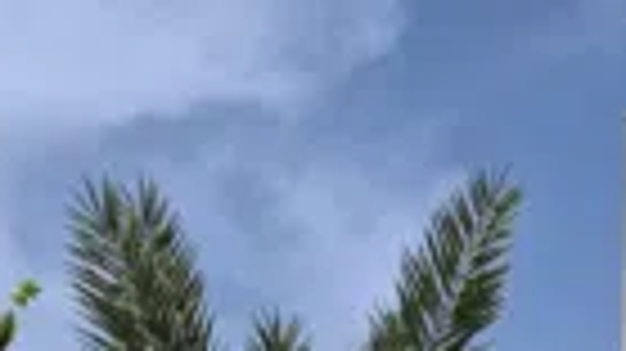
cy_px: 828
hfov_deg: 29.3
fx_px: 1194
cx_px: 378
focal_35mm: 72
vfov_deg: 13.0
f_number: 1.8
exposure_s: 1/2584
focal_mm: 5.54
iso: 50
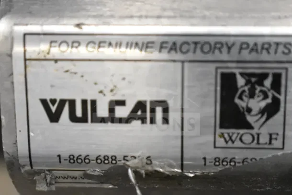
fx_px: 669
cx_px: 146
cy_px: 98
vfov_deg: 16.6
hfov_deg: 24.6
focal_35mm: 82
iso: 9000
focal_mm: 55
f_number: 5.6
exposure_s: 1/100
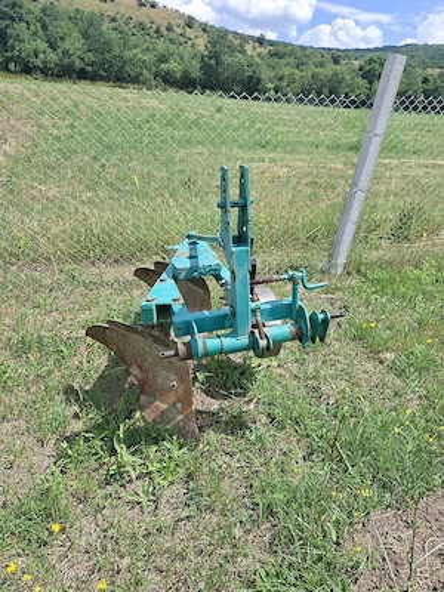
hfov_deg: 58.9
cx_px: 222
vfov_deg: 73.9
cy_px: 296
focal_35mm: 23
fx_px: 393
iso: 50
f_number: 1.8
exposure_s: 1/2000
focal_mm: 5.54
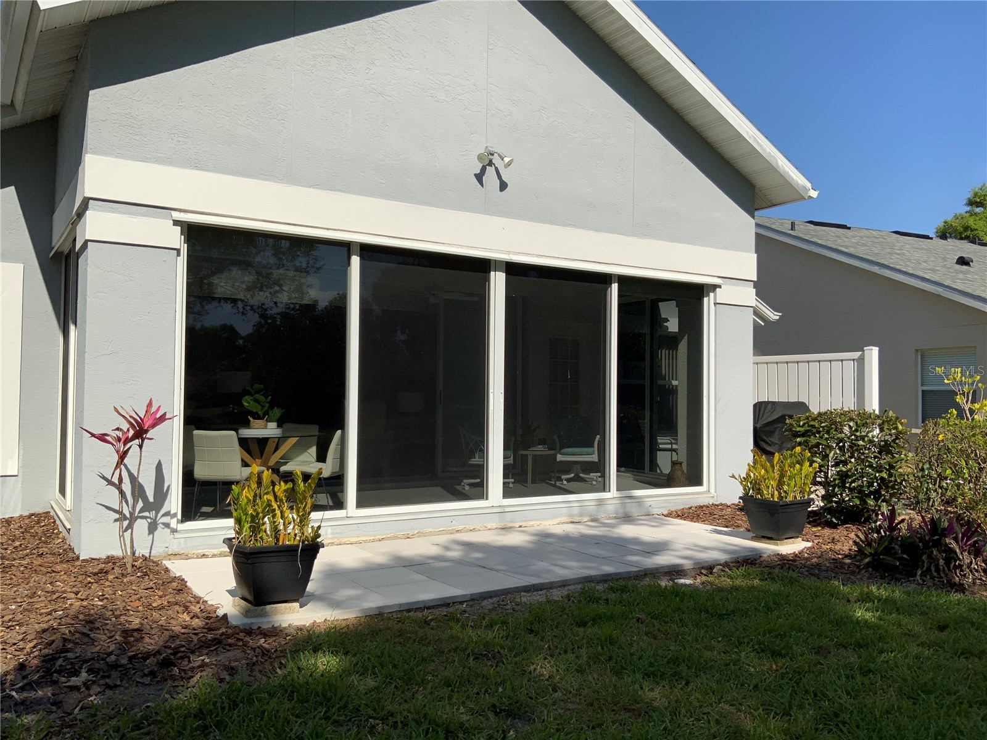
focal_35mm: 29
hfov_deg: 61.7
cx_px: 494
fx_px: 827
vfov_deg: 48.2
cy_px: 370
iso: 20
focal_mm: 3
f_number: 1.8
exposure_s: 1/3788
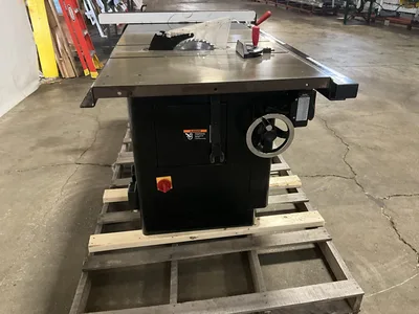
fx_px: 351
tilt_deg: -28.2
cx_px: 210
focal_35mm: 29
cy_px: 157
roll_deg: +0.6
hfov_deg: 61.7
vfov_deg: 48.2
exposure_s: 1/41
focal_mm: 3
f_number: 1.8
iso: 320
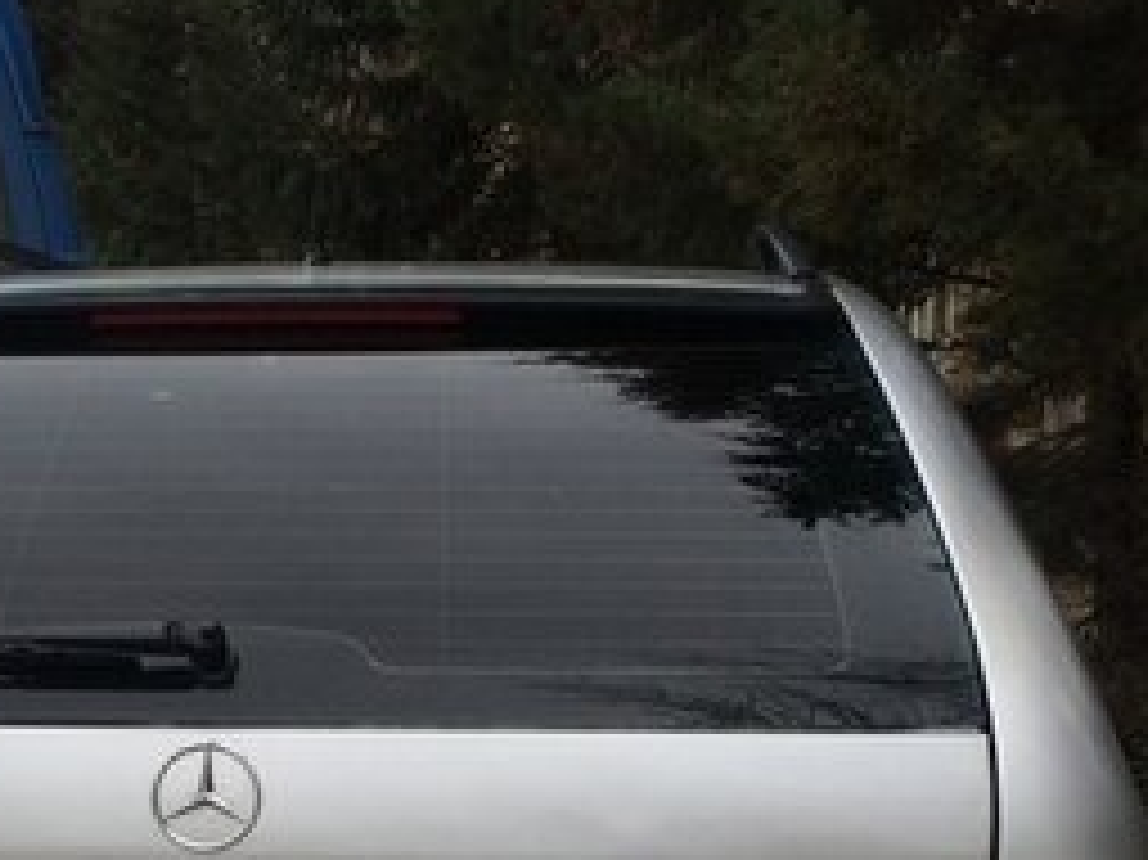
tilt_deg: -11.8
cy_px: 948
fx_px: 2486
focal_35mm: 75
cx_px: 266
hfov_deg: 25.6
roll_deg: +0.5
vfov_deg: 18.8
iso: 32
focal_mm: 4.15
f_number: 2.2
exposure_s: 1/451
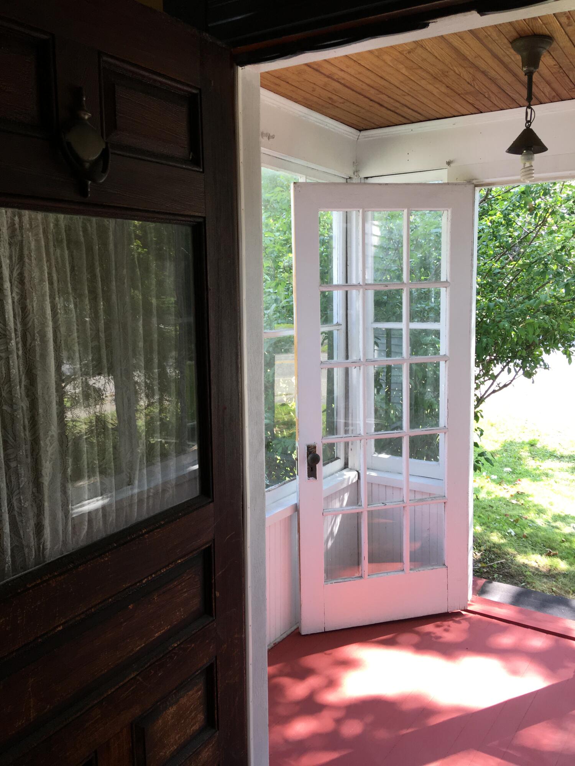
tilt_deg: -7.1
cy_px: 383
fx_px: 642
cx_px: 288
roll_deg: +1.3
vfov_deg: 61.7
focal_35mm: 29
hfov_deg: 48.2
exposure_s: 1/120
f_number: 2.2
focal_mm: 4.15
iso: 40
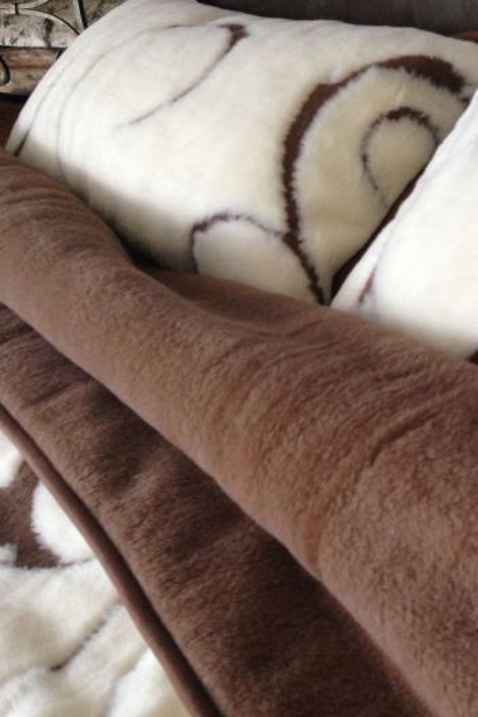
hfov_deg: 24.6
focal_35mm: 52
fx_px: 1036
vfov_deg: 38.1
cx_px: 500
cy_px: 403
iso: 200
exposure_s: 1/20
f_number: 2.4
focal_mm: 4.13
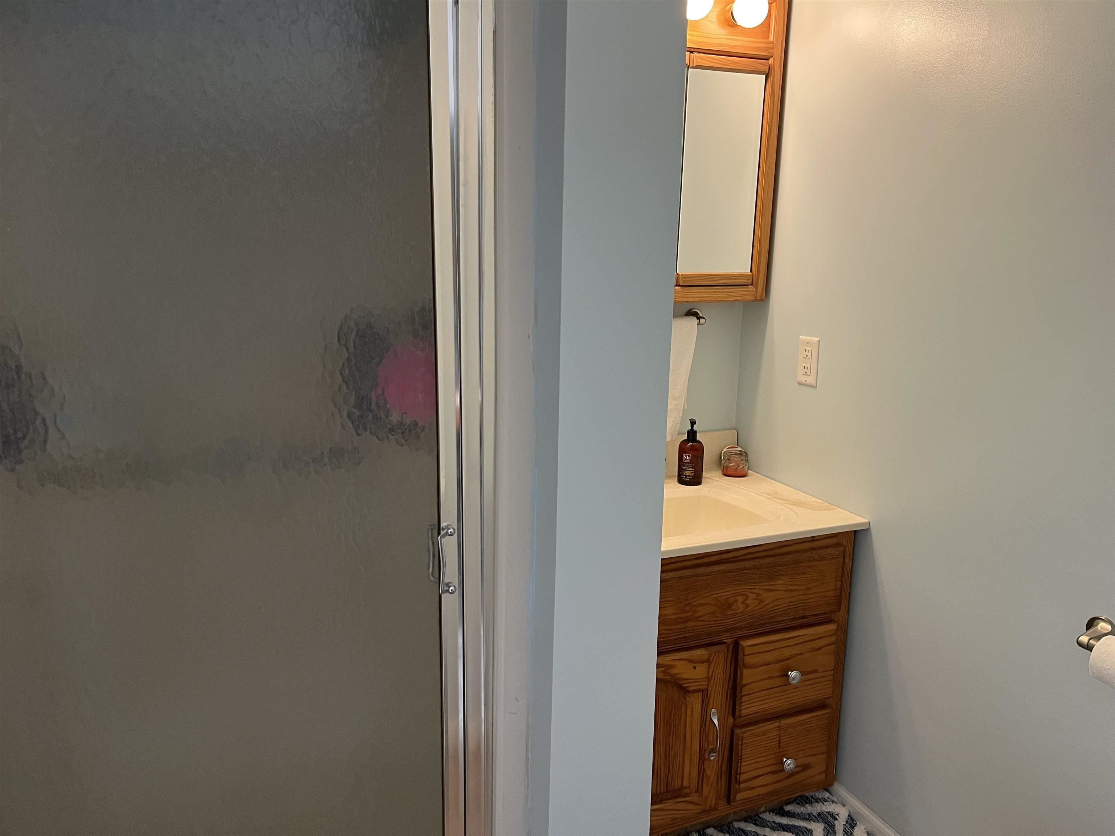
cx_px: 558
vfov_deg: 53.1
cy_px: 418
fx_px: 837
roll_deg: -0.5
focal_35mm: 26
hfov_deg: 67.3
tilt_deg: -11.5
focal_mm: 5.1
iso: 125
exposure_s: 1/60
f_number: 1.6
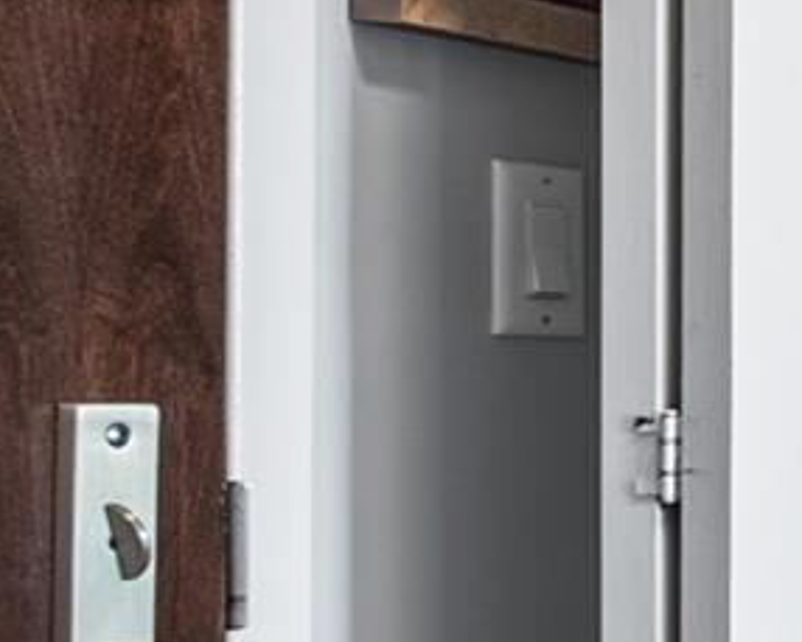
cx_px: 2173
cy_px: 395
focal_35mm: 84
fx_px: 1995
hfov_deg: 12.9
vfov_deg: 18.3
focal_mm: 16
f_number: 8
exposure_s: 1/60
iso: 200
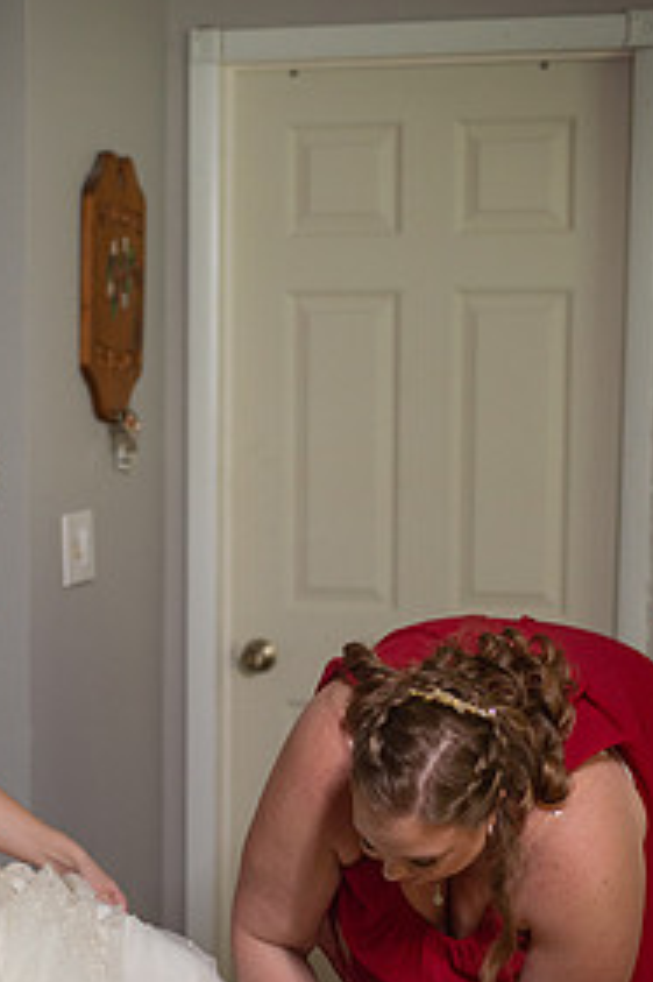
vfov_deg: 25.0
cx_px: 194
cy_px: 772
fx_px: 2179
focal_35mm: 80
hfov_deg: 17.0
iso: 1000
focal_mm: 50
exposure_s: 1/400
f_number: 2.5
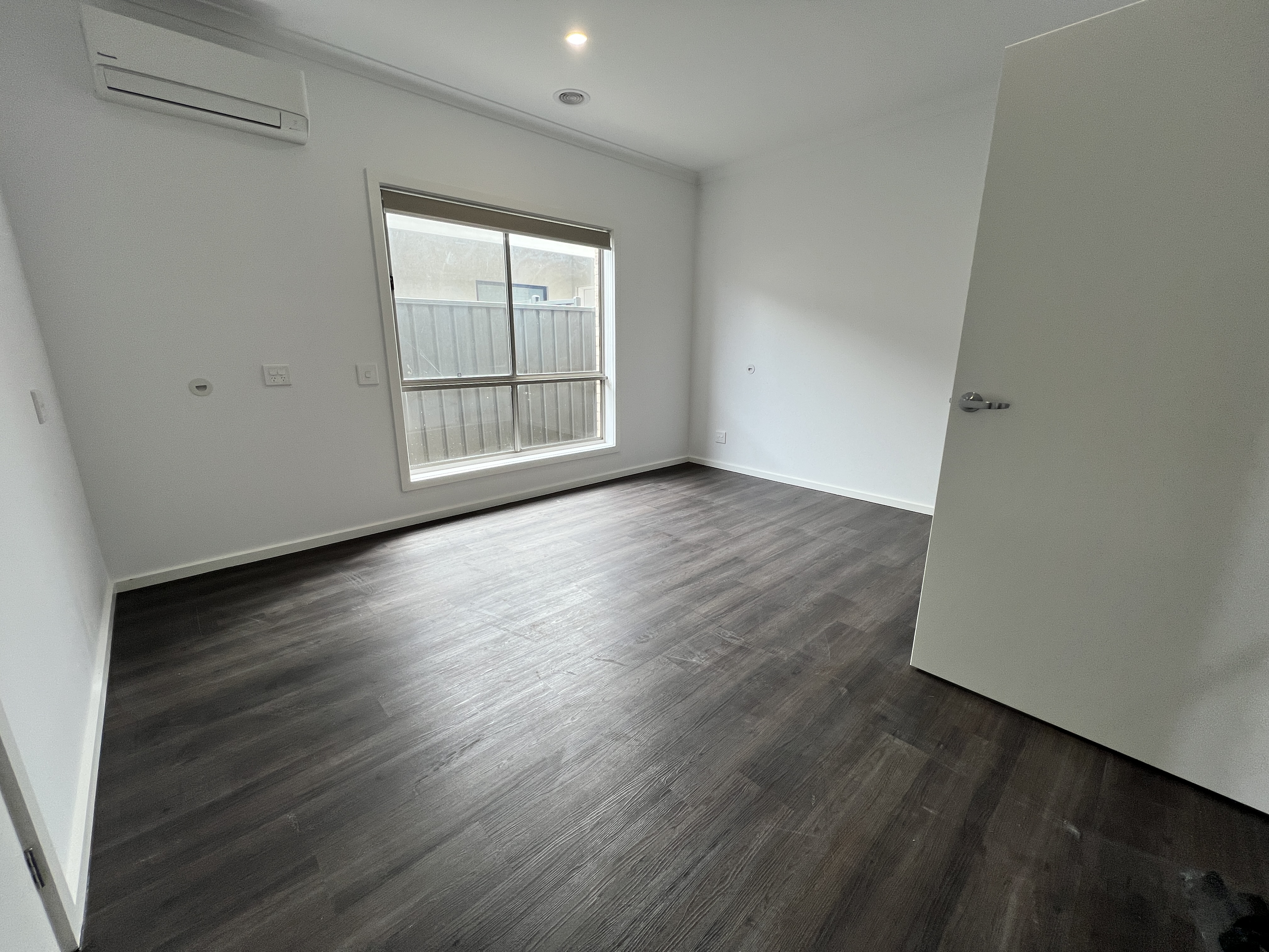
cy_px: 476
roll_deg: -0.7
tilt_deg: -15.0
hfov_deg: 106.2
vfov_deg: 89.9
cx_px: 634
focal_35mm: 13
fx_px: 477
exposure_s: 1/100
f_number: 1.8
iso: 64
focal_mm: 1.57
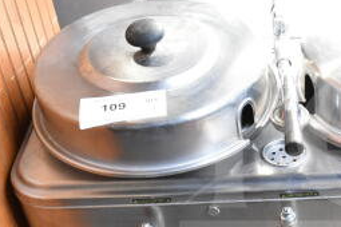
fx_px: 748
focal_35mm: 79
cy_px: 178
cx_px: 329
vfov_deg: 17.2
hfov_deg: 24.7
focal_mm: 22
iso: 1600
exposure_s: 1/200
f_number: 7.1
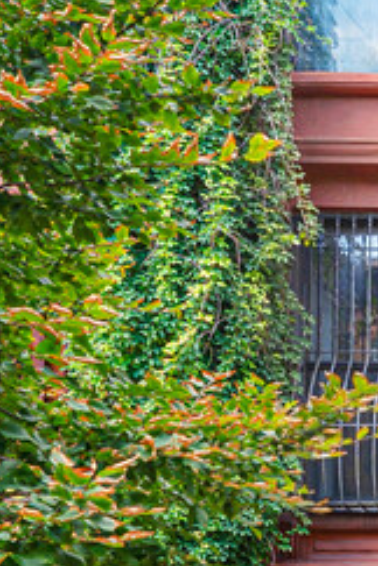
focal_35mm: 74
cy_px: 0
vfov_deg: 25.9
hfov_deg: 16.3
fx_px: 1165
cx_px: 615
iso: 100
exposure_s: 1/5
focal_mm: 18
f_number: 8
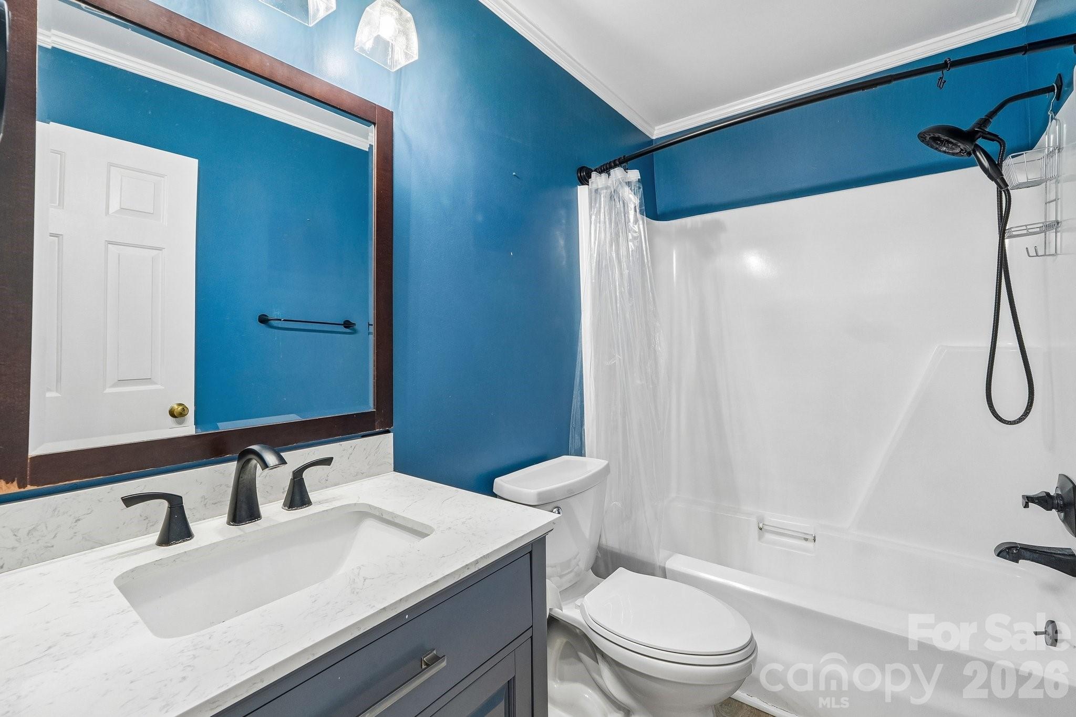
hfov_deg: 100.4
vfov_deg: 77.3
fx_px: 448
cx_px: 538
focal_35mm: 15
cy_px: 358
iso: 400
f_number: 8
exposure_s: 1/4
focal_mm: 10
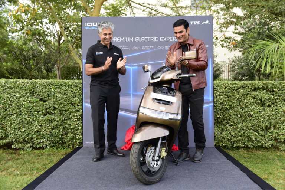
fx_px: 285
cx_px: 142
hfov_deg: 53.1
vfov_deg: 36.9
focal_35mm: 36
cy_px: 95
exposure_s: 1/160
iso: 640
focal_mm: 36
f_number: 5
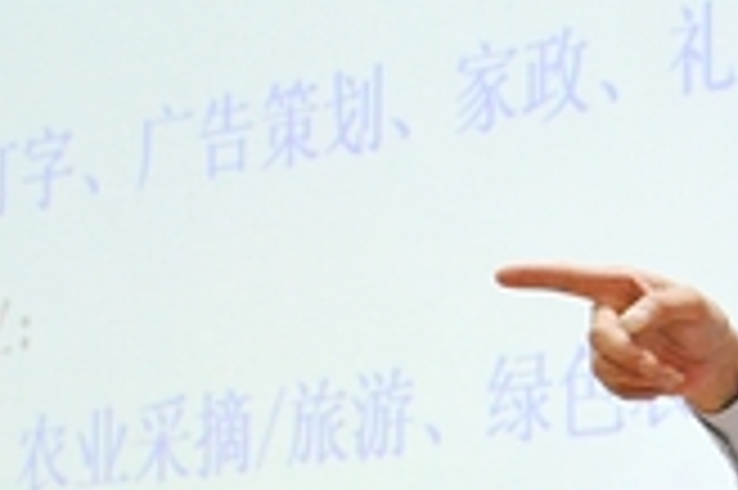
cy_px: 459
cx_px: 774
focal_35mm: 220
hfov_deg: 9.3
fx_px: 4505
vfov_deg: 6.2
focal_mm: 40
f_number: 4.5
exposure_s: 1/80
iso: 2200
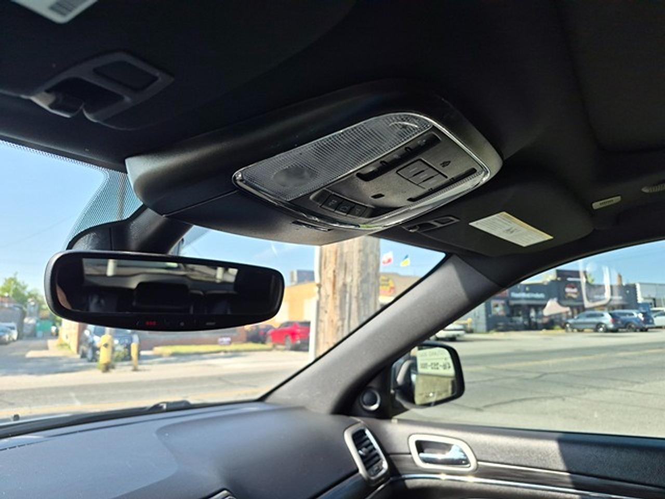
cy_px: 250
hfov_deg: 73.9
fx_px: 442
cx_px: 332
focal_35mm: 23
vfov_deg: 58.9
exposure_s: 1/1368
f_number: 1.8
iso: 80
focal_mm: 5.4
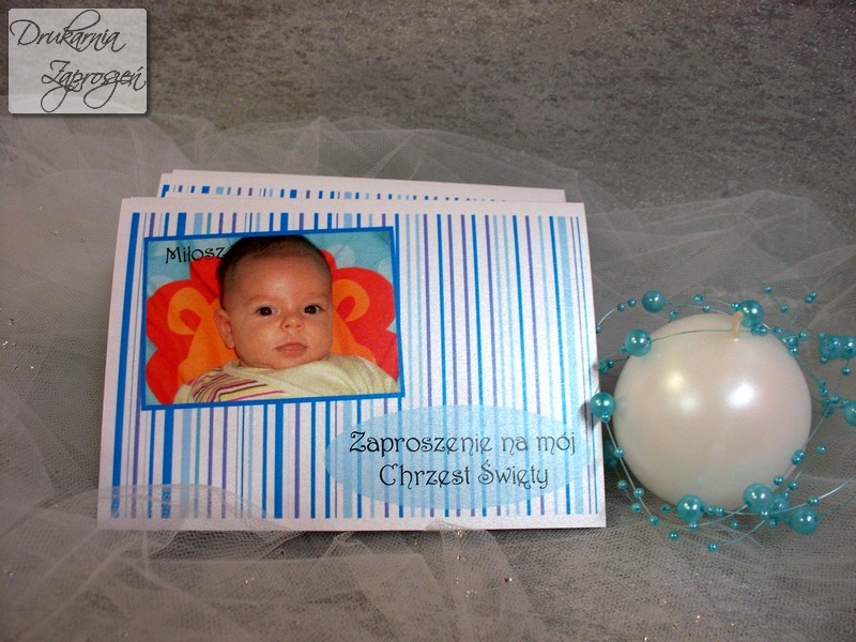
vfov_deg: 39.7
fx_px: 890
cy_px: 321
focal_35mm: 36
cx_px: 428
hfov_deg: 51.4
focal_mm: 7.54
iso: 160
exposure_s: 1/60
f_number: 2.8
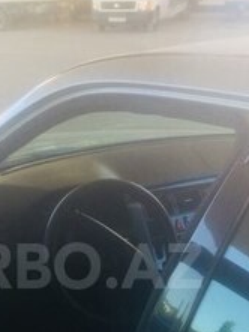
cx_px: 48
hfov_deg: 22.3
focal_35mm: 65
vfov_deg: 29.1
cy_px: 266
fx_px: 623
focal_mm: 4.15
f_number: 2.2
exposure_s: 1/113
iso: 32
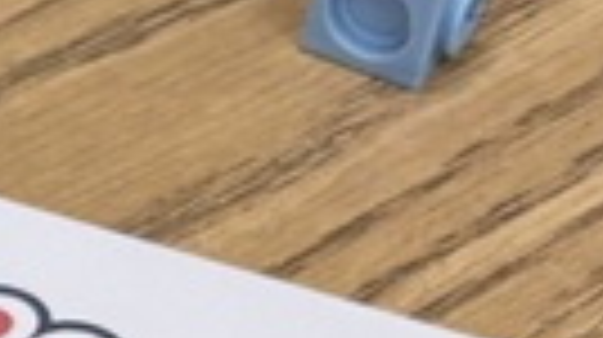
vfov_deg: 5.4
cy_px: 762
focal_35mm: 217
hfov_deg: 9.5
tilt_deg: -49.1
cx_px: -459
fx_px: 3466
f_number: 1.6
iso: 50
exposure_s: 1/120
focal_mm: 5.96
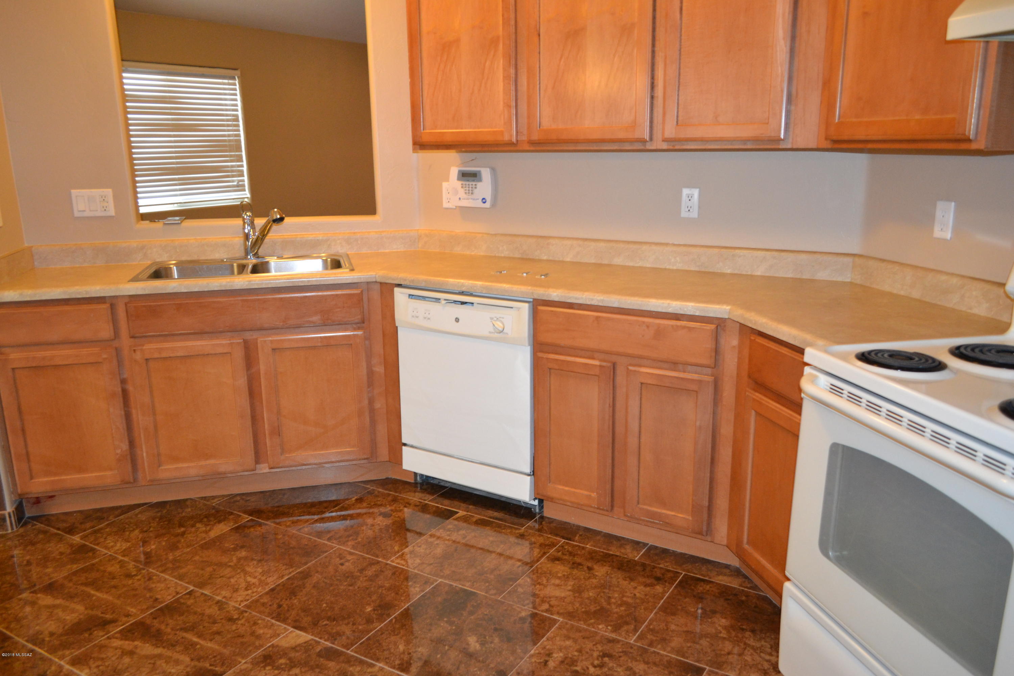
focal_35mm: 27
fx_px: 760
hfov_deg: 67.4
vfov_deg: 47.9
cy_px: 338
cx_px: 507
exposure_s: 1/60
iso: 1100
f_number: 3.5
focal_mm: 18
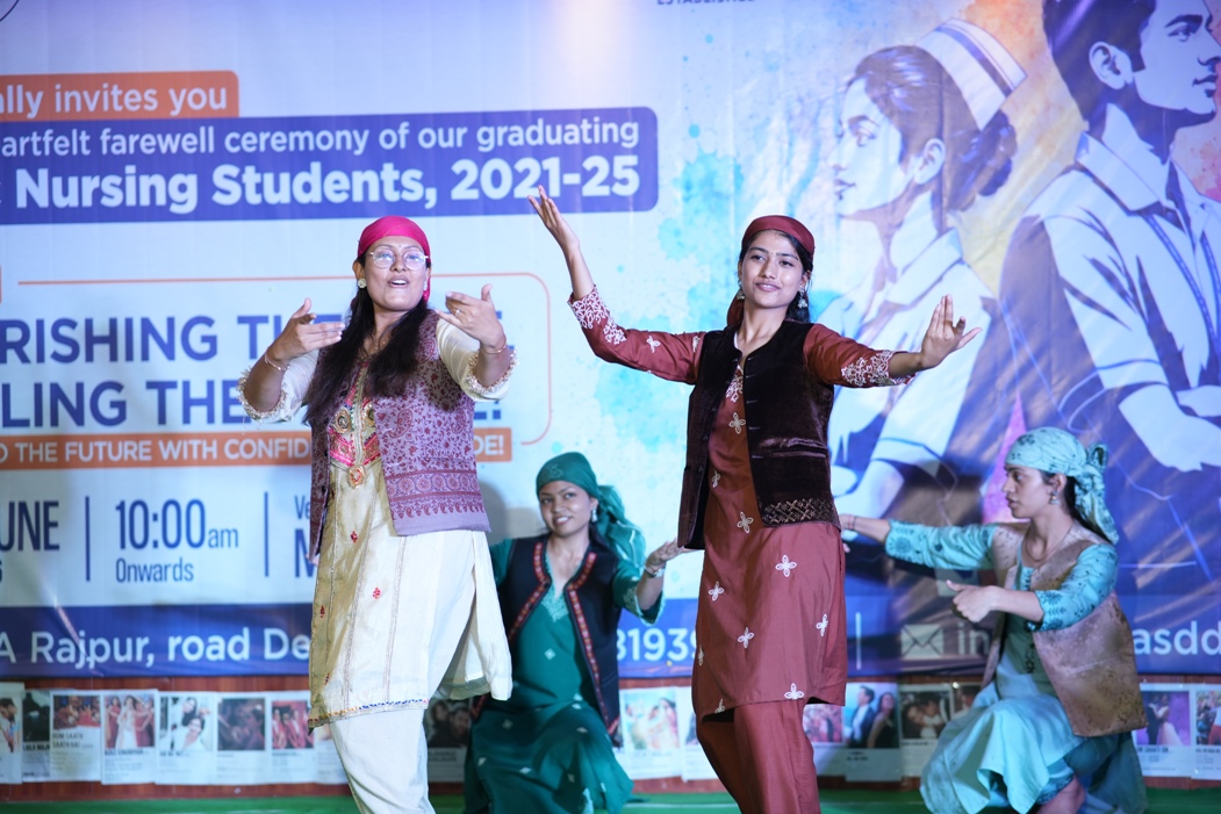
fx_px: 2883
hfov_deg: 23.9
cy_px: 407
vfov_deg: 16.1
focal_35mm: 85
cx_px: 610
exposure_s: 1/200
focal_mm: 85
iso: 200
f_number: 1.8
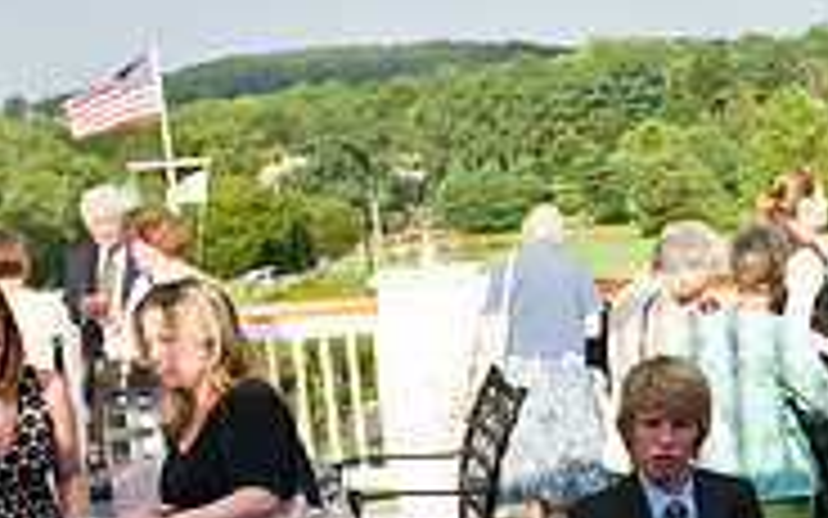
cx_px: 891
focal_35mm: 77
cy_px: 392
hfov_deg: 25.1
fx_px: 1738
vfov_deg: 16.8
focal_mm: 24
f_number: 4
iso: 400
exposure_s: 1/3200
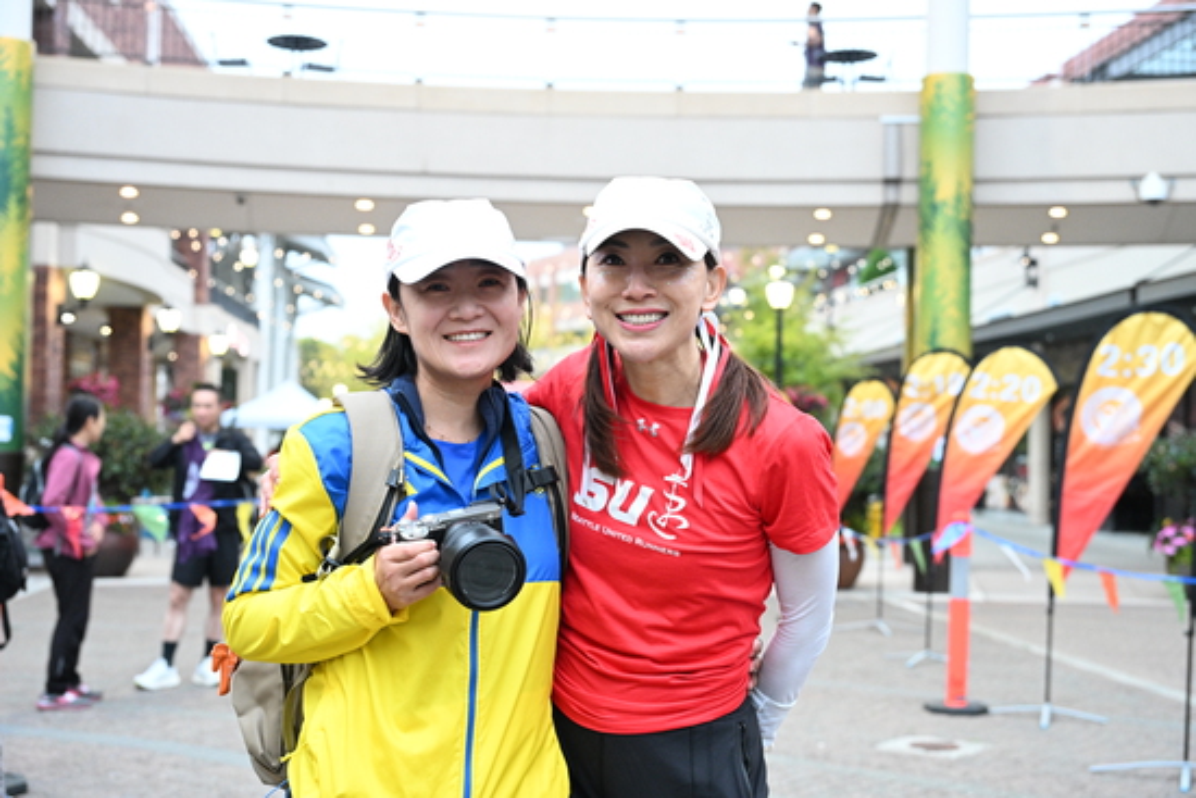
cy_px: 399
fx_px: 1562
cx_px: 598
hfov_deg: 41.9
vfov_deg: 28.7
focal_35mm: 47
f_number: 4
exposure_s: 1/160
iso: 3200
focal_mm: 47
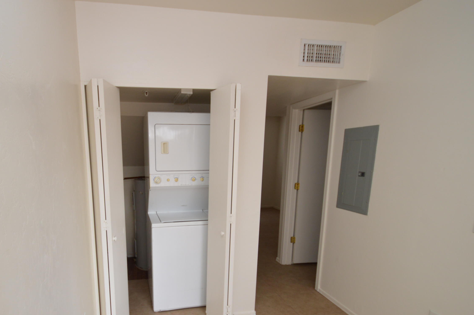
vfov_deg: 60.6
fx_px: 263
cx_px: 183
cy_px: 205
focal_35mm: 20
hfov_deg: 82.7
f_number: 4
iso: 400
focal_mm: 10
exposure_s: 1/60
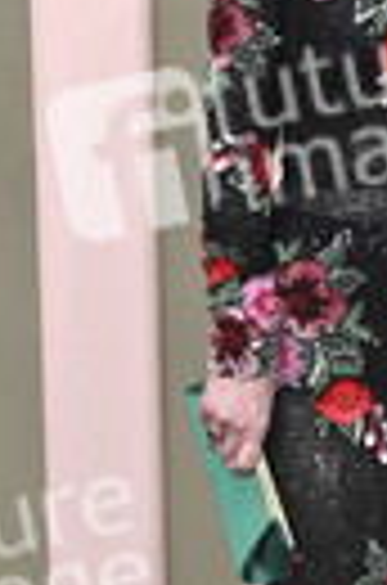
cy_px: 360
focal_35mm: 244
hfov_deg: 5.6
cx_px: 410
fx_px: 3955
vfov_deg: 8.5
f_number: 8
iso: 250
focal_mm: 79
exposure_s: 1/200
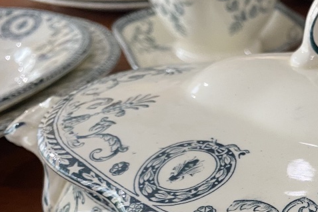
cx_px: 377
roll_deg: -3.8
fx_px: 601
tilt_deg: -34.3
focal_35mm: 68
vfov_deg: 19.2
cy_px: 237
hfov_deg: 26.5
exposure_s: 1/88
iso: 125
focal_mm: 4.25
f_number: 1.8
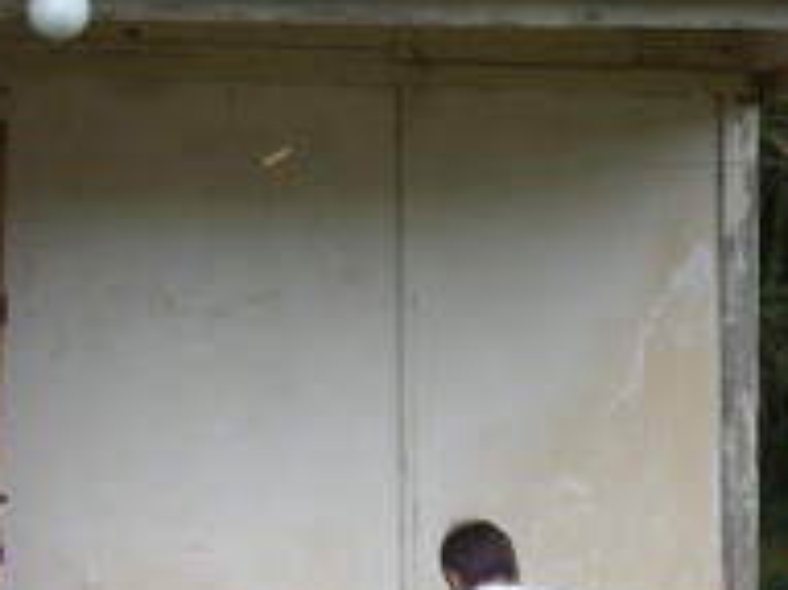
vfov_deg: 5.2
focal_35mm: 282
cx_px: 314
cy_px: 648
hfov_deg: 7.0
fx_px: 6415
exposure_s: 1/200
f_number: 4.4
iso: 80
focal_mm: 14.1
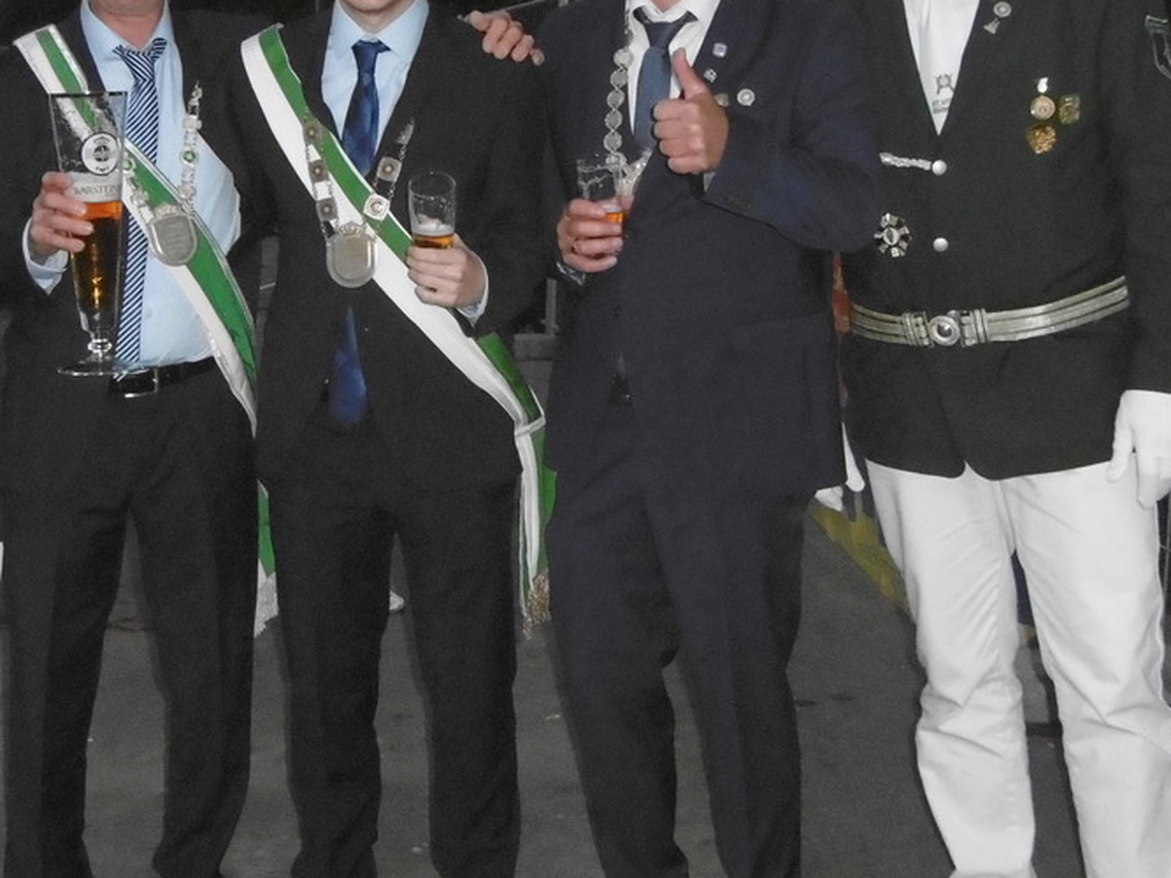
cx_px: 439
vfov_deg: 22.2
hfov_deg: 29.3
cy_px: 320
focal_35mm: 66
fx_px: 2232
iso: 800
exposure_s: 1/125
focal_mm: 7.7
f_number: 3.8
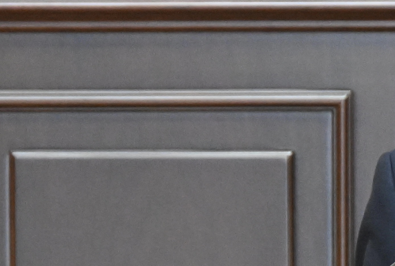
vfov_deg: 1.3
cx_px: 642
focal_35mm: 1093
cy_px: 181
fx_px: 12024
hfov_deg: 1.9
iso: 5000
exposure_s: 1/250
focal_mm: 200
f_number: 6.3
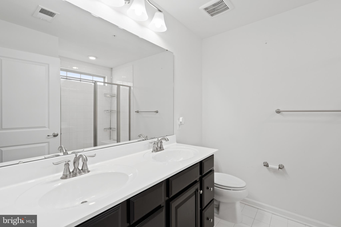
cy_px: 114
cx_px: 170
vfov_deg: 73.7
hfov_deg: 96.7
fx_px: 152
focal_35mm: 16
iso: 200
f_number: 8
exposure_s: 1/5
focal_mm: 16
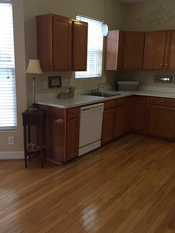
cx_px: 75
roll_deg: -1.4
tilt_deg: -12.7
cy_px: 118
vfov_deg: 54.0
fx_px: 229
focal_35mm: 34
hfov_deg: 41.7
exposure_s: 1/30
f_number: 2.2
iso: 100
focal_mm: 4.15
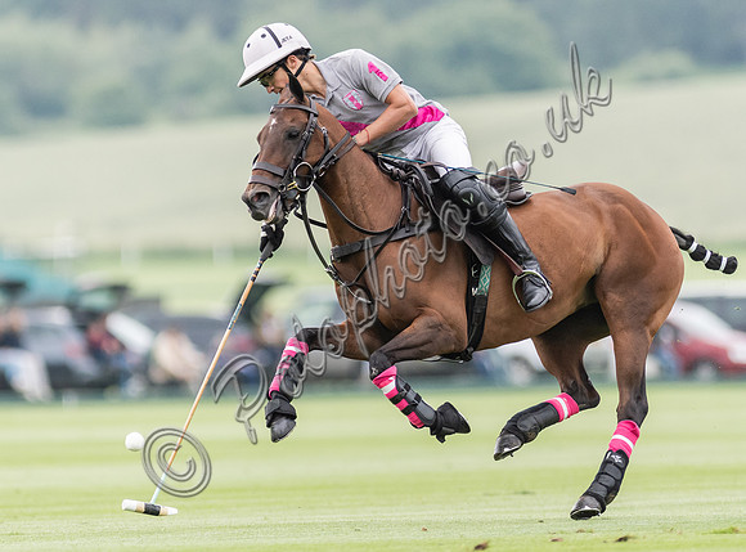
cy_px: 287
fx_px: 13432
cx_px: 209
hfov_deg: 3.2
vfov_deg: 2.4
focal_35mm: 626
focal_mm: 300
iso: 640
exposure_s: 1/3200
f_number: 2.8
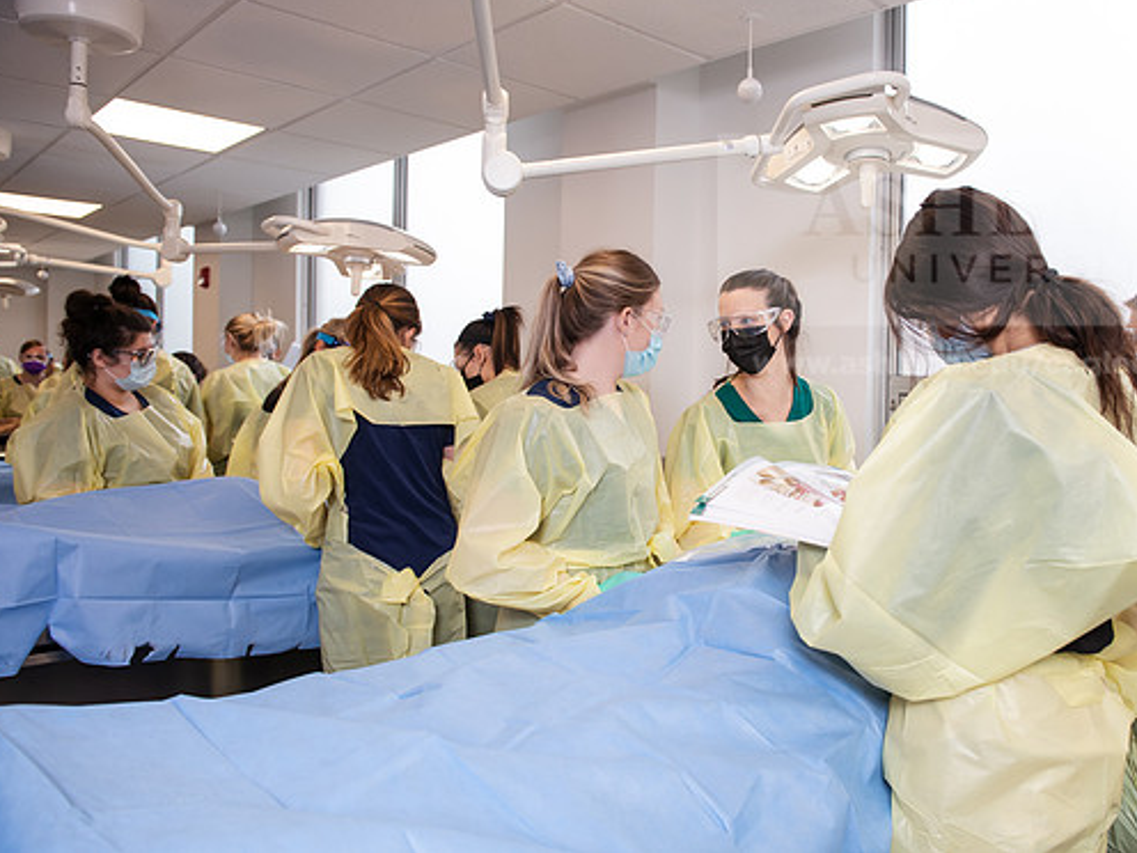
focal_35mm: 27
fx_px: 887
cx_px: 649
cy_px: 412
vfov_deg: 51.3
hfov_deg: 65.0
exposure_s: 1/200
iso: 500
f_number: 4.5
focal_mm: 24
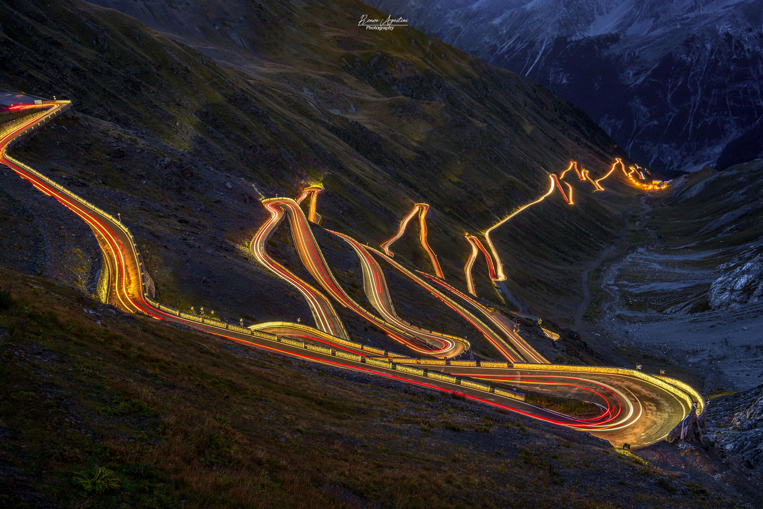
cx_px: 382
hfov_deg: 61.9
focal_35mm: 30
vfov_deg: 43.6
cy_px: 254
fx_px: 636
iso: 64
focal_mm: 30
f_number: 9
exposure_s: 480
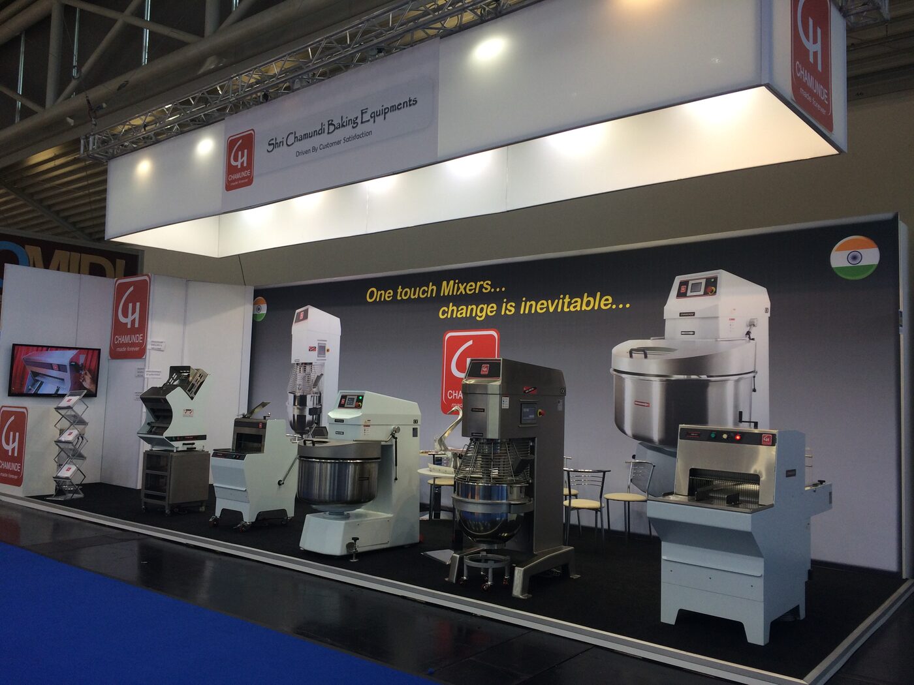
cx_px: 457
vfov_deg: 48.2
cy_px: 342
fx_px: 766
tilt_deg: +1.4
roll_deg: -1.8
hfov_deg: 61.7
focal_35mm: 29
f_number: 2.2
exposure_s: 1/100
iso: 64
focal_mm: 4.15
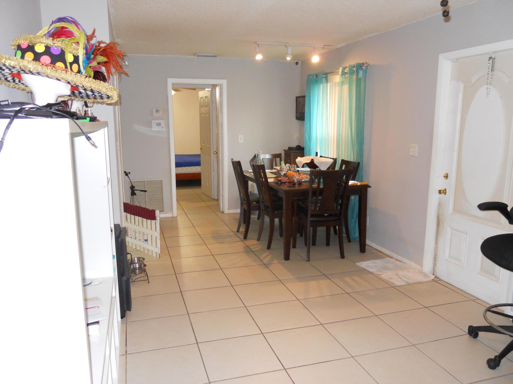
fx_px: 415
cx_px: 256
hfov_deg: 63.4
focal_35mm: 28
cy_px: 192
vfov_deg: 49.7
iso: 320
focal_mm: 5
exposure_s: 1/25
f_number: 2.7
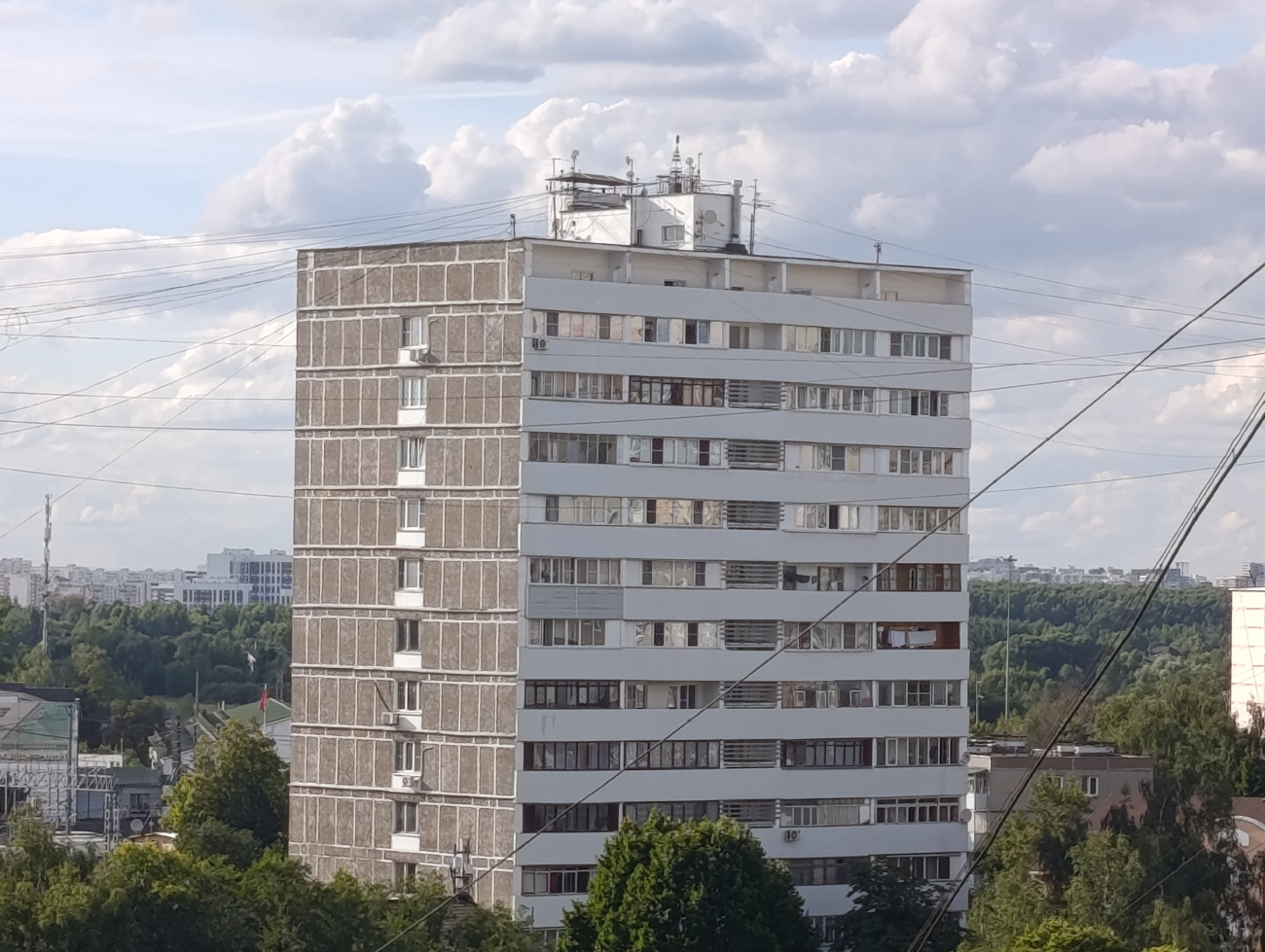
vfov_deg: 10.2
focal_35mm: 146
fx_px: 5343
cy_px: 476
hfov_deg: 13.5
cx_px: 632
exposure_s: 1/585
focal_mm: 6.11
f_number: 1.7
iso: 50
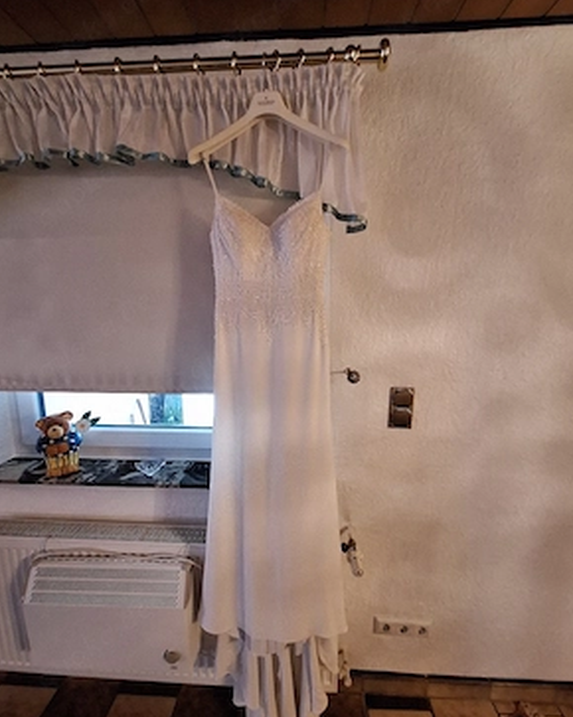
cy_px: 358
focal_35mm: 14
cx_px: 288
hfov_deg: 87.9
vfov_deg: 100.7
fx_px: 297
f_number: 2.2
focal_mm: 1.74
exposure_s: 1/20
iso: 500
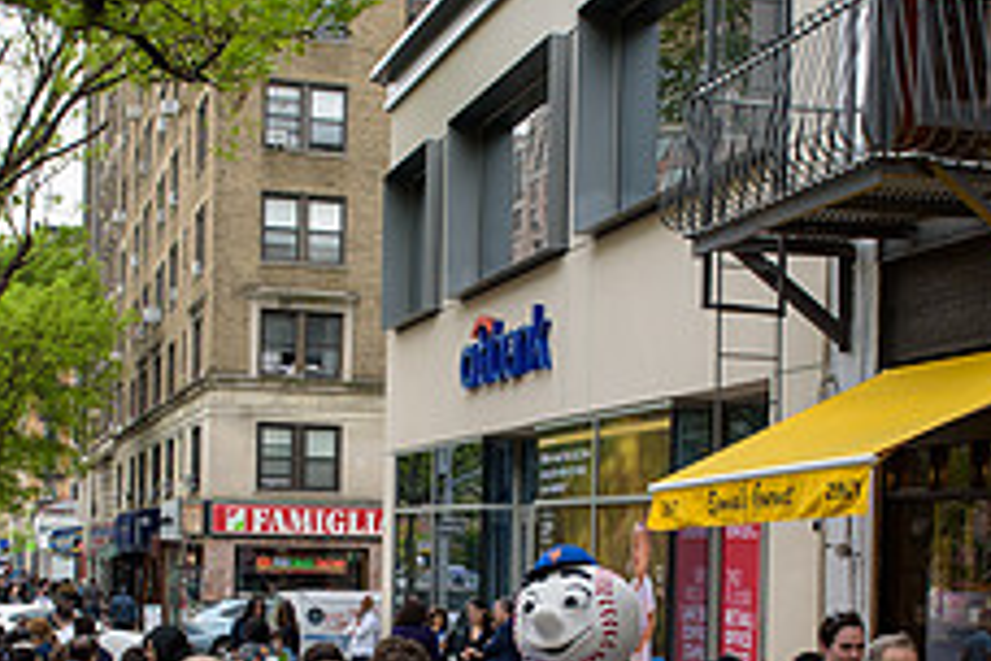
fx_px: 1679
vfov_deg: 21.9
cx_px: 474
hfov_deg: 32.9
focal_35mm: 61
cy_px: 550
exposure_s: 1/250
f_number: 4
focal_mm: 24
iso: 200
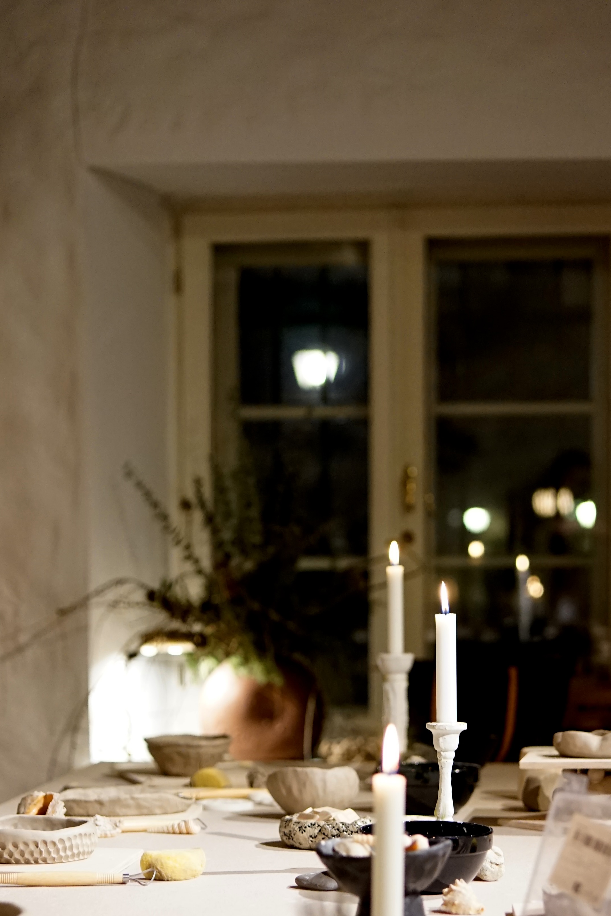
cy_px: 682
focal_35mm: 84
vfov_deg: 23.9
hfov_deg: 16.3
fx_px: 2138
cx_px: 291
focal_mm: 45
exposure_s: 1/160
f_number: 2
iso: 1600
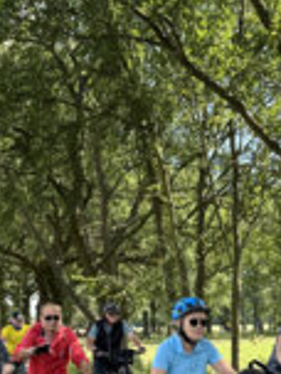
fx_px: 682
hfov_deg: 23.1
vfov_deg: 28.5
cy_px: 386
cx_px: 202
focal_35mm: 63
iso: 80
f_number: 1.8
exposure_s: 1/709
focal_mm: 6.9
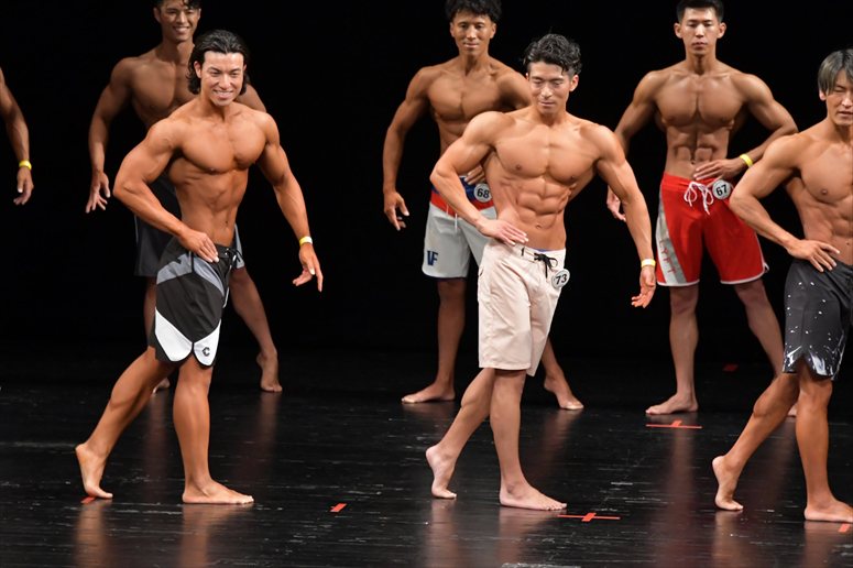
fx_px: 6750
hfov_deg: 7.2
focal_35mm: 285
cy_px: 284
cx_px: 426
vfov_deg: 4.8
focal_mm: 190
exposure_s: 1/400
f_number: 5.6
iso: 3200
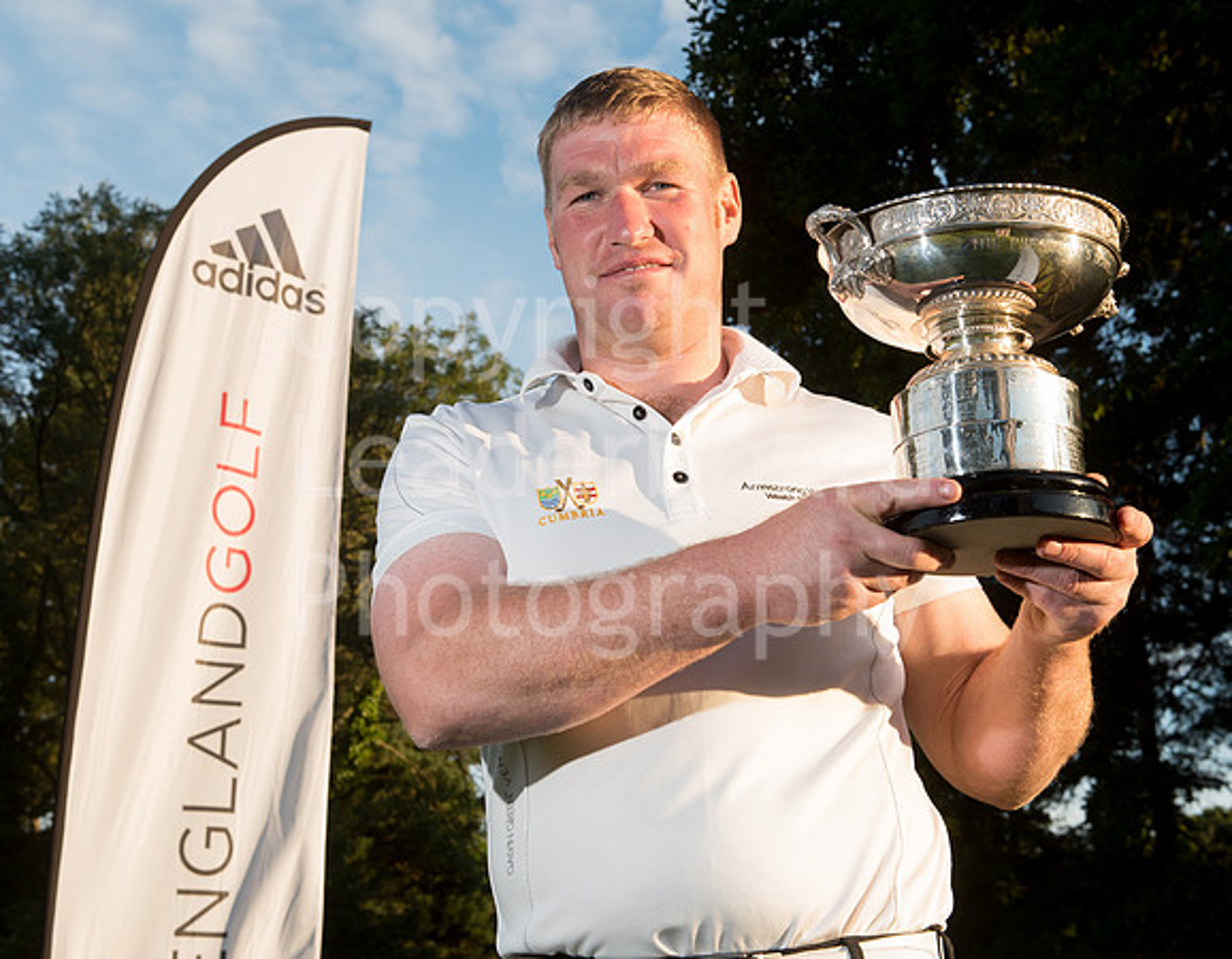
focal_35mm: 59
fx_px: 2142
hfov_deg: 32.1
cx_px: 594
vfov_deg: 25.2
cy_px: 445
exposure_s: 1/200
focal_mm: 50
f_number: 8
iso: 400
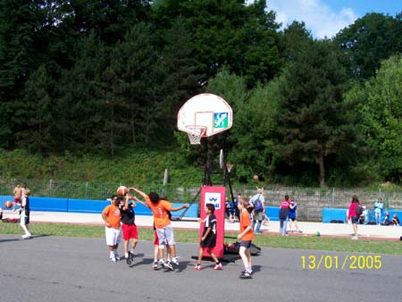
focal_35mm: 42
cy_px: 151
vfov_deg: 34.4
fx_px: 488
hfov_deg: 44.8
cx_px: 201
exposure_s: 1/274
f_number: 5.6
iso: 80
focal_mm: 7
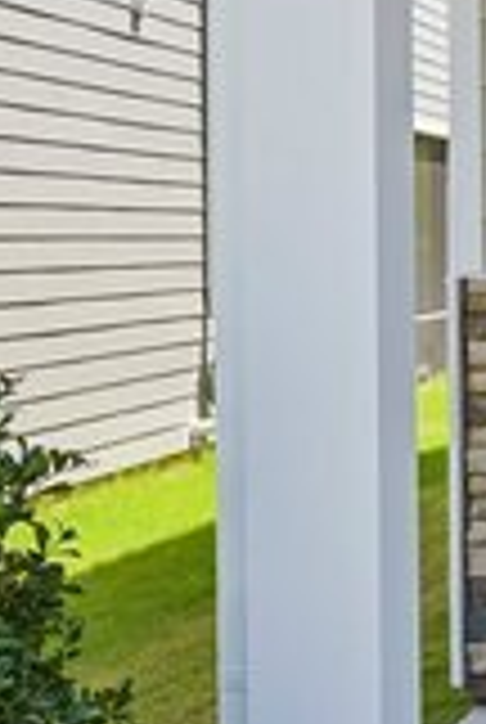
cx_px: 1012
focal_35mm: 95
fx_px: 1922
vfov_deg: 21.3
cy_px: 265
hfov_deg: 12.5
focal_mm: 20.5
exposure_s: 1/125
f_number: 8
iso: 100
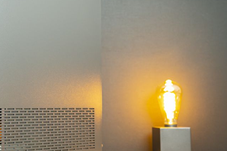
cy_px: 60
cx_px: 3
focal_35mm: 102
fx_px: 643
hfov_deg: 19.5
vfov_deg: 13.4
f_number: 2.8
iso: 640
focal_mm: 34
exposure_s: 1/15
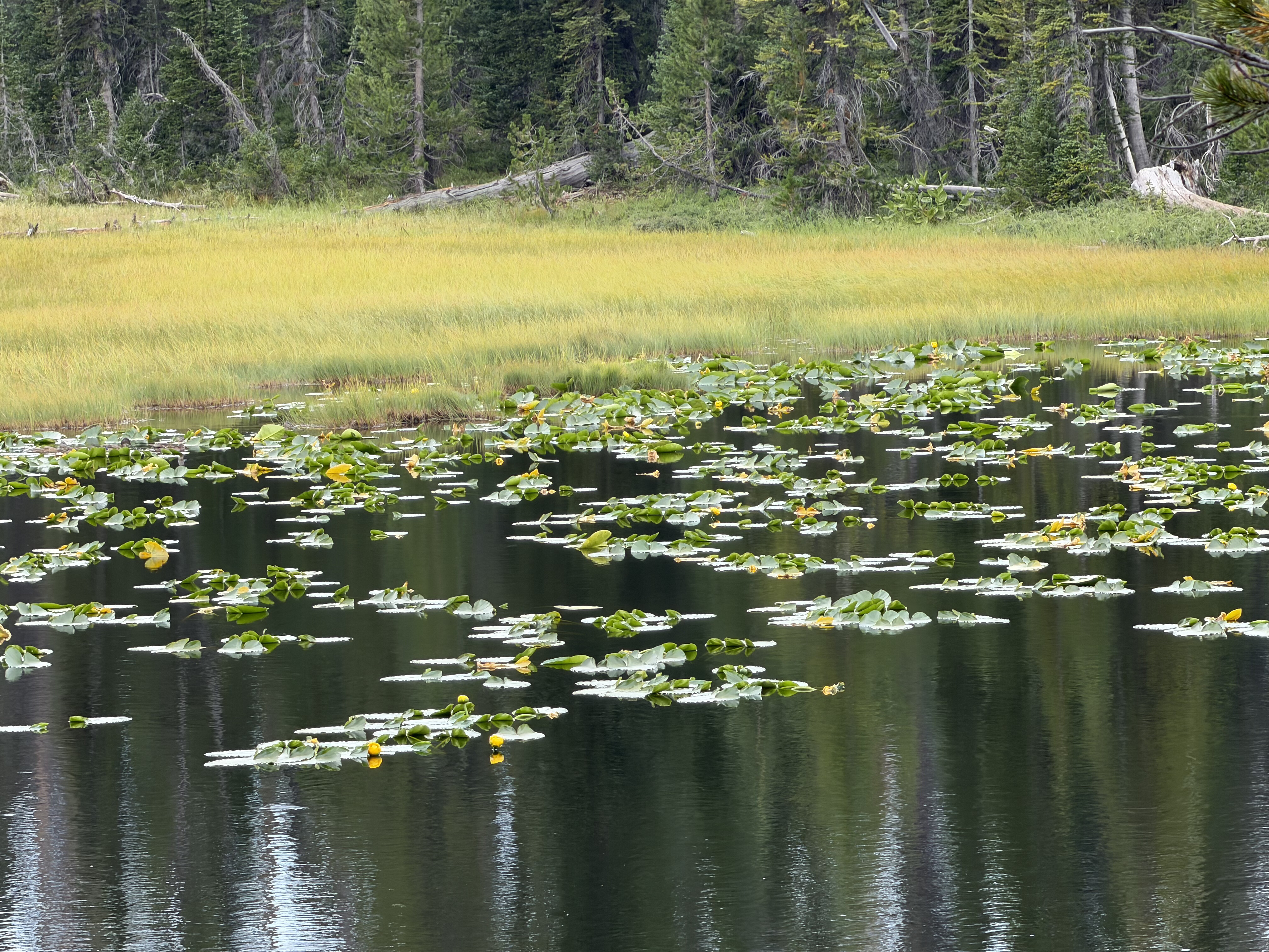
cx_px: 634
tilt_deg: -4.7
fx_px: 7332
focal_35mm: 200
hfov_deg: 9.9
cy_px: 476
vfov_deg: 7.4
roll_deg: +1.9
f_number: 2.8
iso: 40
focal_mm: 16.89
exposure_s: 1/183
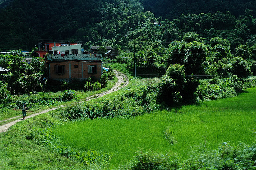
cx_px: 128
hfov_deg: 38.9
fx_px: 362
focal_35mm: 51
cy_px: 85
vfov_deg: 26.4
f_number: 8
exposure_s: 1/500
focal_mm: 34
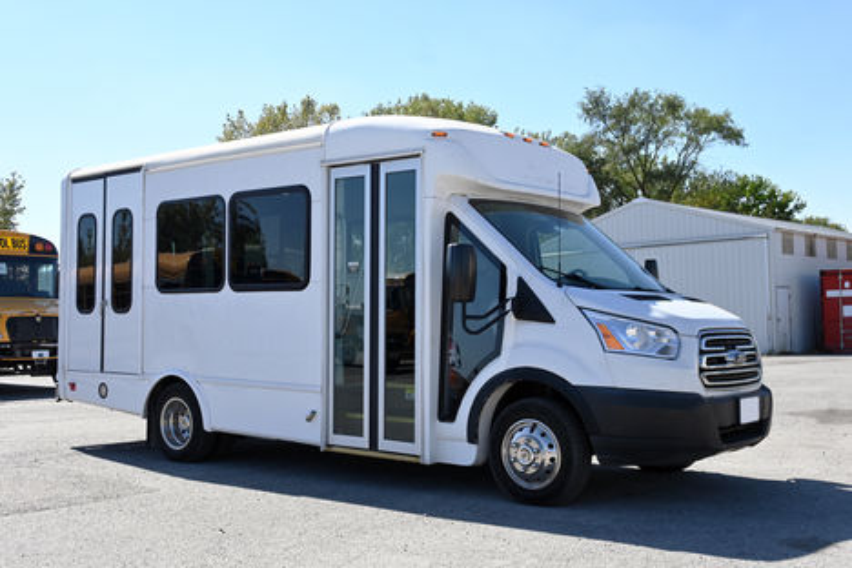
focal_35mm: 46
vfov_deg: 29.4
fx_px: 1083
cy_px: 284
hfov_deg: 43.0
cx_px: 426
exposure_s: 1/400
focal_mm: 30.5
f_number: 7.1
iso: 100
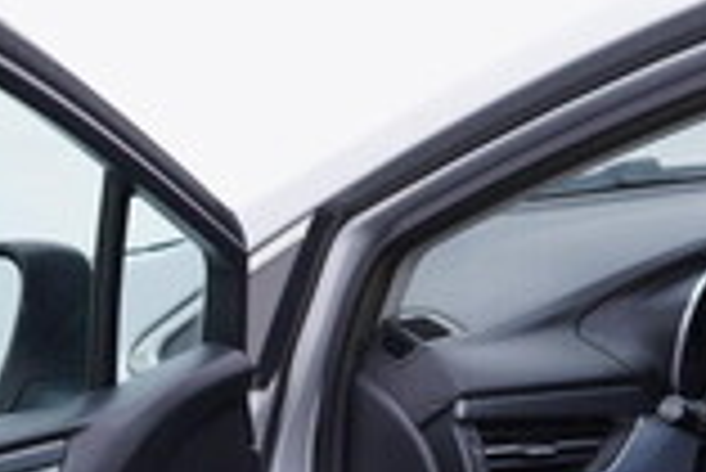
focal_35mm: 126
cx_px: 288
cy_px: 636
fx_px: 2473
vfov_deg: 10.6
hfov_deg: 16.2
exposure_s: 1/60
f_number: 3.5
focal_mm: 24
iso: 125
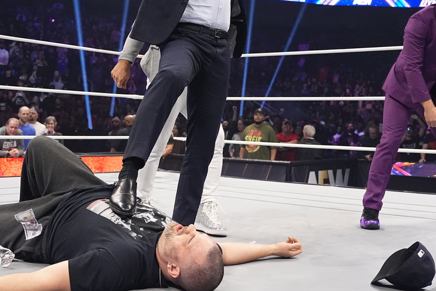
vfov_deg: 29.4
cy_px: 71
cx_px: 216
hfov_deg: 43.6
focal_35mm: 45
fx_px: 545
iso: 6400
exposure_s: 1/800
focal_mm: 29
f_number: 3.5
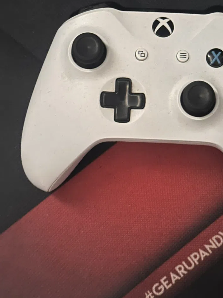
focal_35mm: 70
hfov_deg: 20.9
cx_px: 157
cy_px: 124
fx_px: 601
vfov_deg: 27.7
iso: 500
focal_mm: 6.86
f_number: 1.78
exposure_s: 1/9
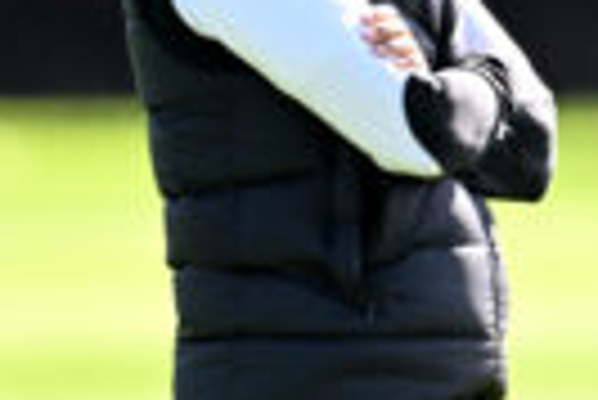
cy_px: 234
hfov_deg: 0.9
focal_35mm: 2249
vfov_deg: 0.6
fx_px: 37399
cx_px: 1596
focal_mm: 400
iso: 400
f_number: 4
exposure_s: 1/1000
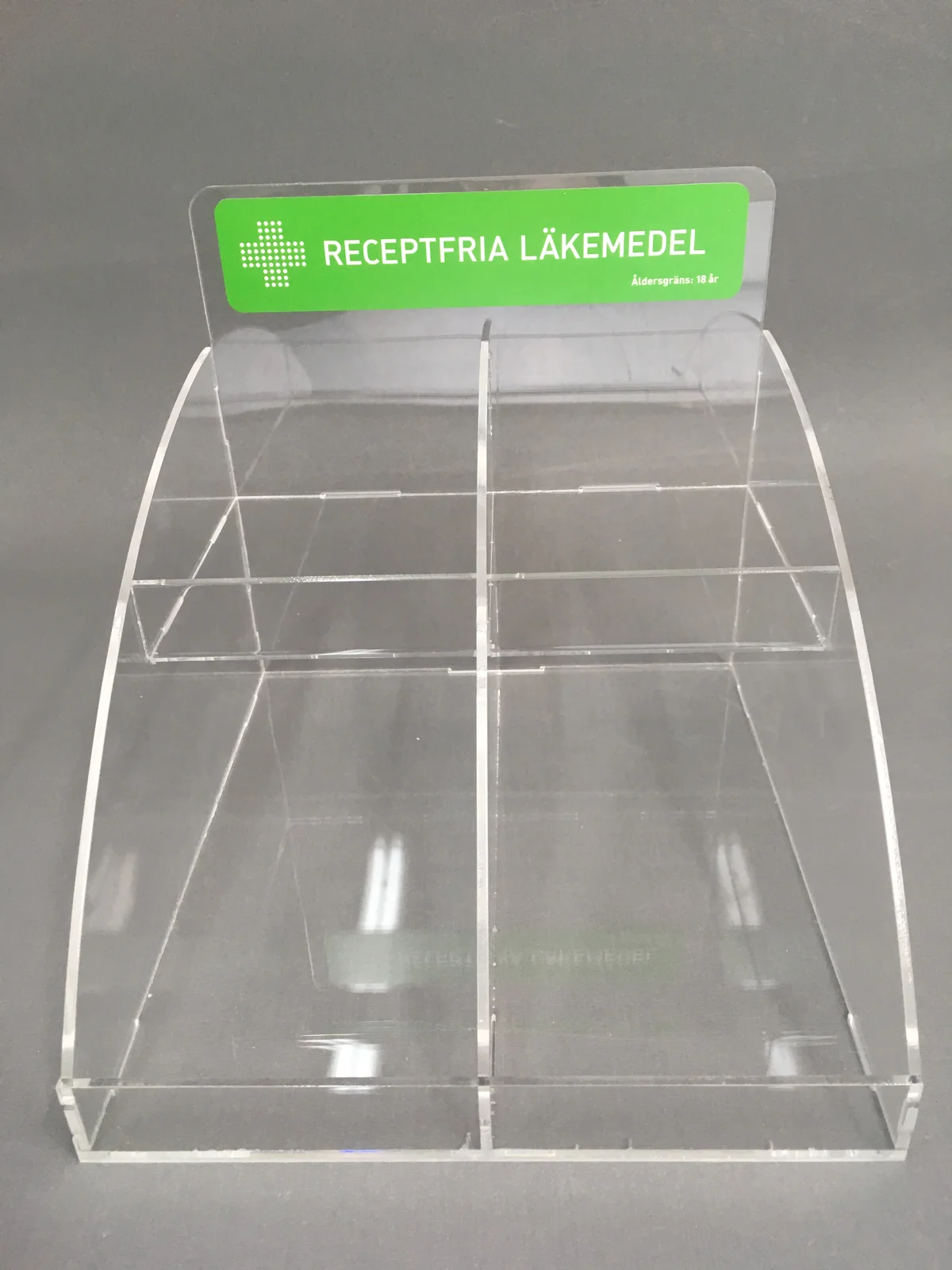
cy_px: 635
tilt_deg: -31.6
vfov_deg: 61.7
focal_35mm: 29
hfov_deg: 48.2
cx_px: 476
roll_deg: +0.5
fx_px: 1063
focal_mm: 4.15
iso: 100
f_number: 2.2
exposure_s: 1/33
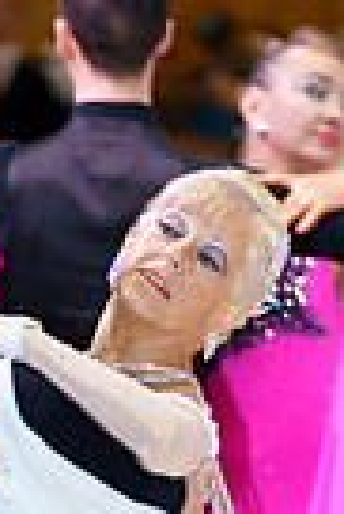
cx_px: 159
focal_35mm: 516
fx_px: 7377
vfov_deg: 4.0
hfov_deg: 2.7
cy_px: 790
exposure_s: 1/100
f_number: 2.8
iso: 640
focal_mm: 156
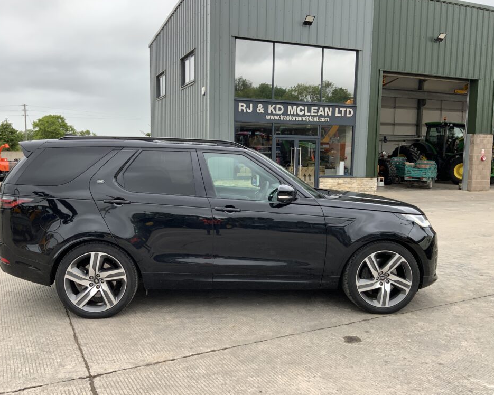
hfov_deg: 57.2
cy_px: 196
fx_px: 453
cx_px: 238
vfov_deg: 47.1
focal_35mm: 31
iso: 16
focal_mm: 3
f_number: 1.8
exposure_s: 1/223
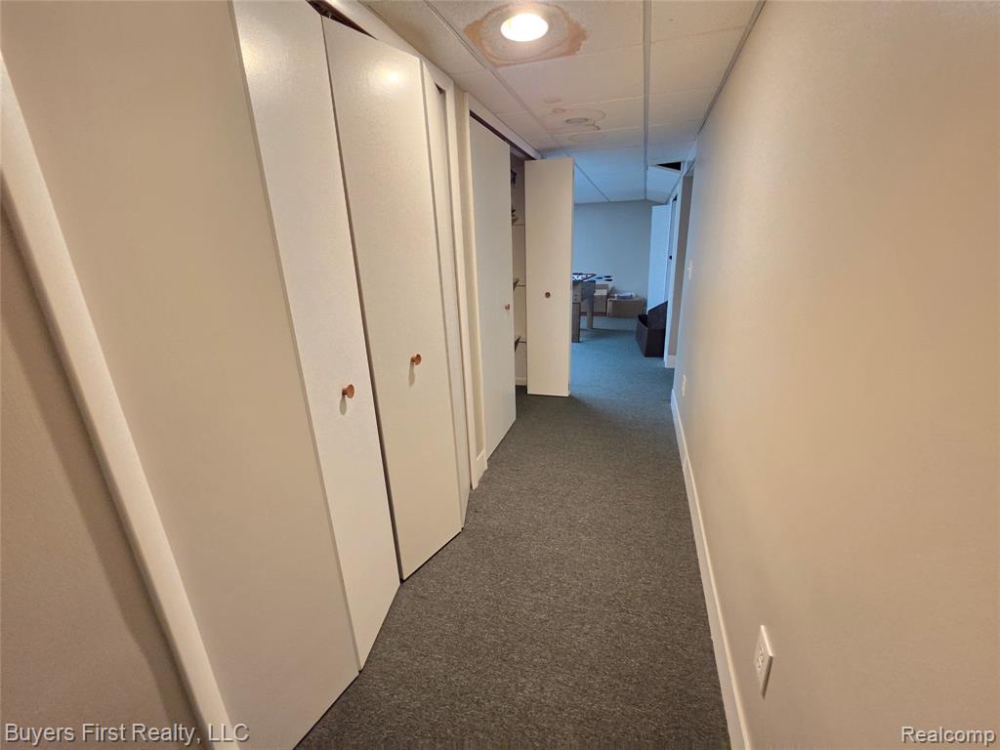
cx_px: 500
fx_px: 376
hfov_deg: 106.2
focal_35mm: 13
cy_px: 375
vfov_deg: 89.9
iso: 1000
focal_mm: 2.2
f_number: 2.2
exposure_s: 1/60
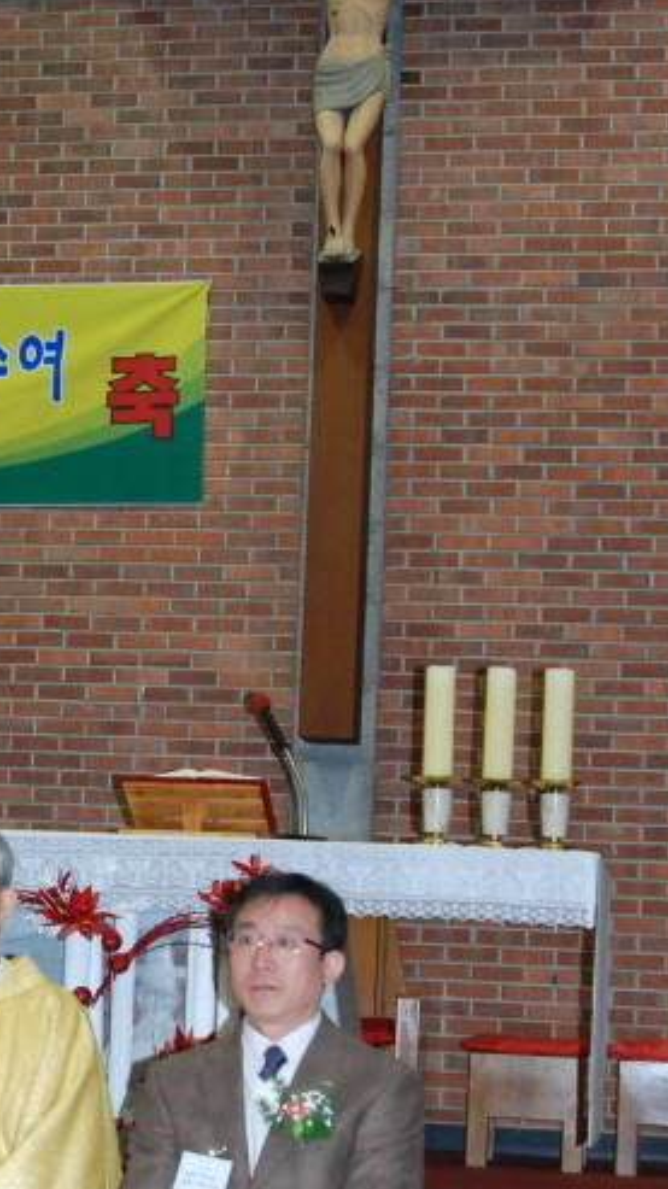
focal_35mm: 80
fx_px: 2521
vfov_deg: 26.4
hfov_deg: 14.9
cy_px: 762
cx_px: 29
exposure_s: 1/60
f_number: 5
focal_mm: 28
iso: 800
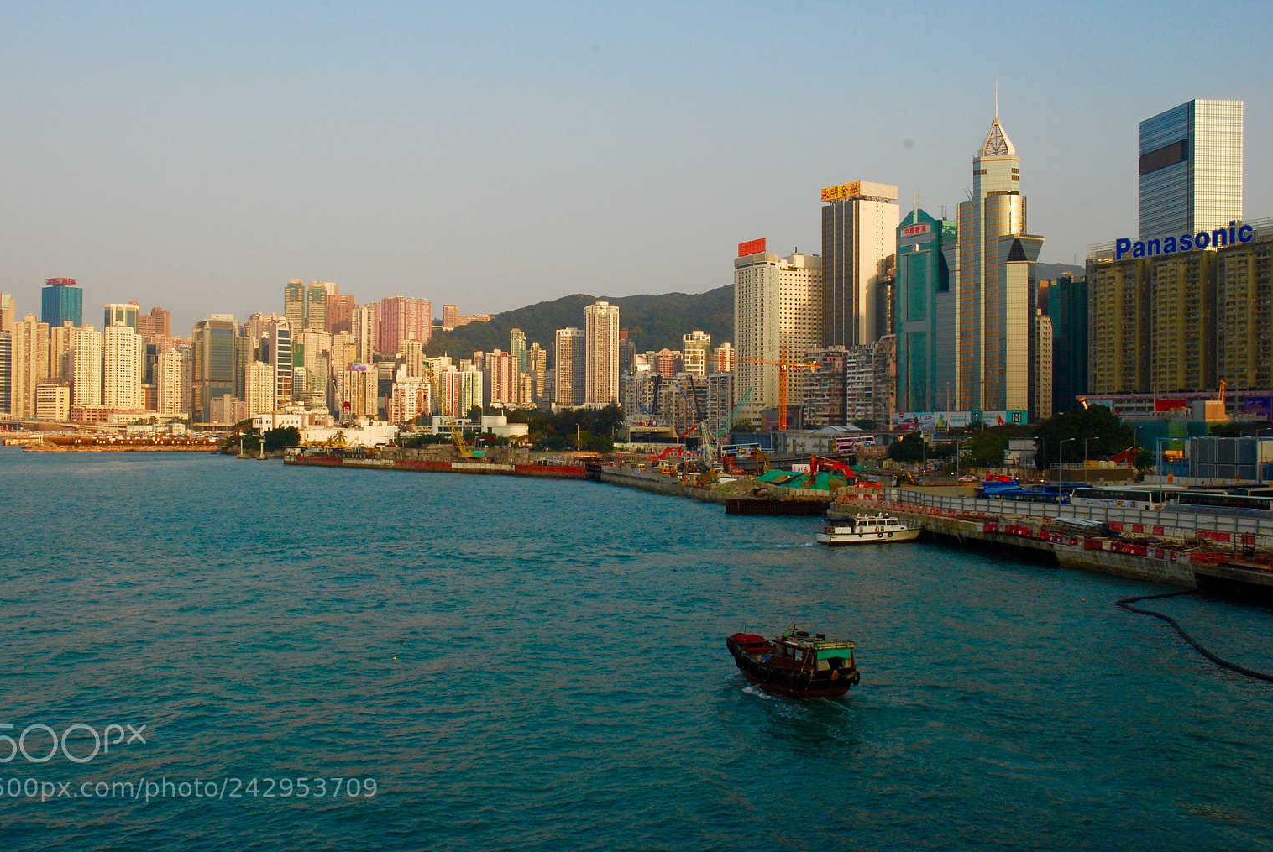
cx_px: 610
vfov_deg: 35.1
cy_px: 404
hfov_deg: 50.6
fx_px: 1345
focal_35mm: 38
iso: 320
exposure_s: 1/100
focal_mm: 24
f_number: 16
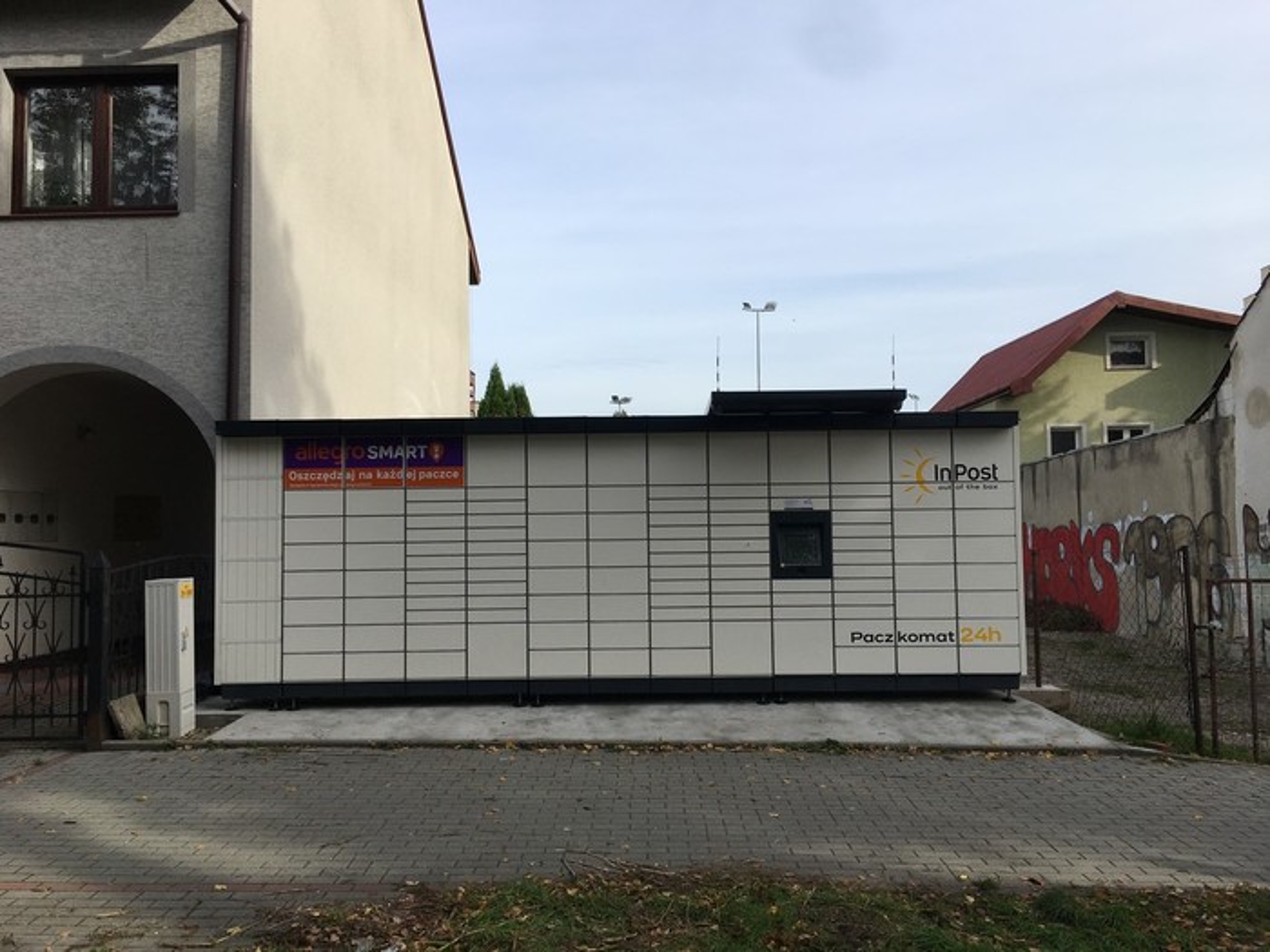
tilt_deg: +4.2
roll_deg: -0.9
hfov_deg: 61.7
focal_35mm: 29
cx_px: 635
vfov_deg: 48.2
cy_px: 476
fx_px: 1064
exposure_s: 1/986
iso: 25
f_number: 2.2
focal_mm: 4.15
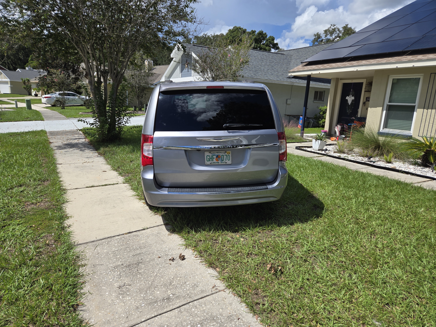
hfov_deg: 73.9
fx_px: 290
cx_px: 218
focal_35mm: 23
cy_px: 164
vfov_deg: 58.9
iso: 25
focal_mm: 5.4
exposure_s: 1/2476
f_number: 1.8
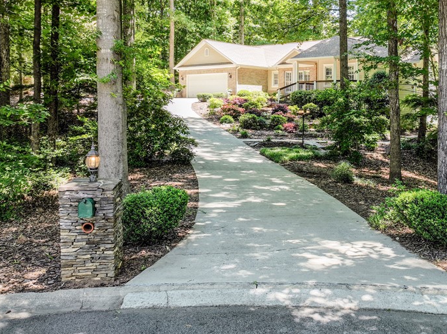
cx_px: 296
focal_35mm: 36
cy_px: 118
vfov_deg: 39.2
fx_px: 464
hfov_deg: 50.5
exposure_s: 1/320
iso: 320
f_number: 2.8
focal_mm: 12.29
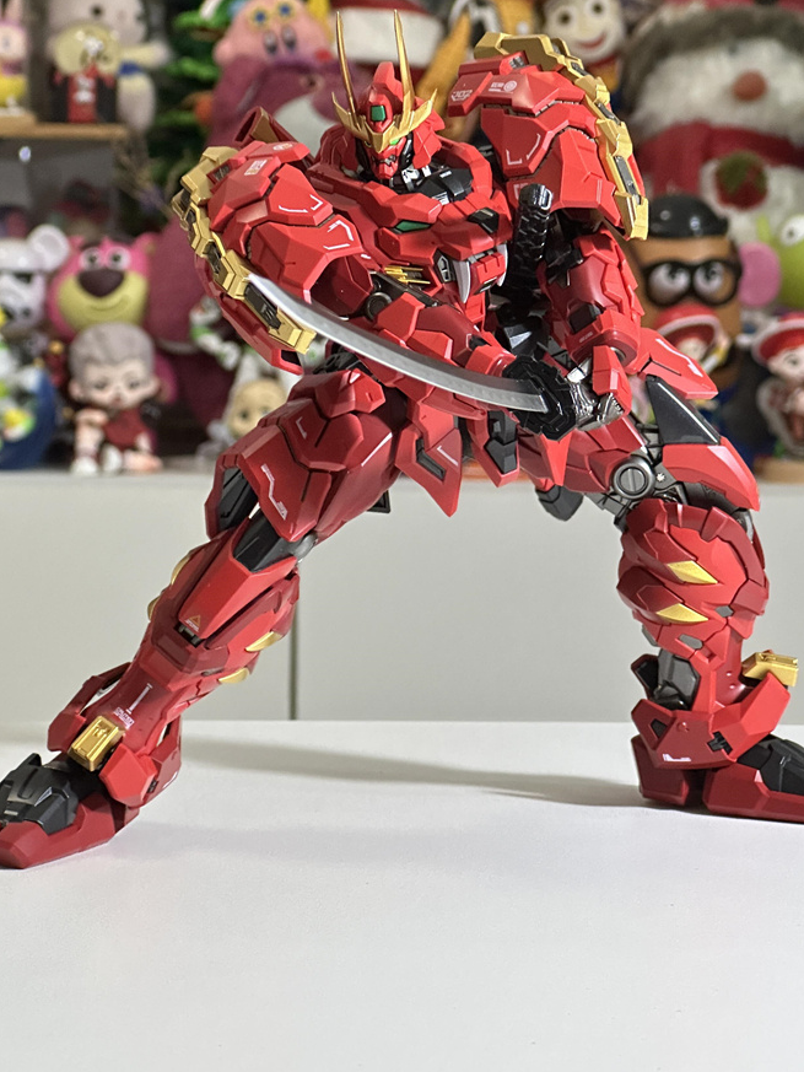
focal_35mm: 94
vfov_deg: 20.9
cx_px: 405
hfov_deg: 15.7
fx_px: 2910
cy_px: 472
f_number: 2.8
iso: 1000
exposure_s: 1/34
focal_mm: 9
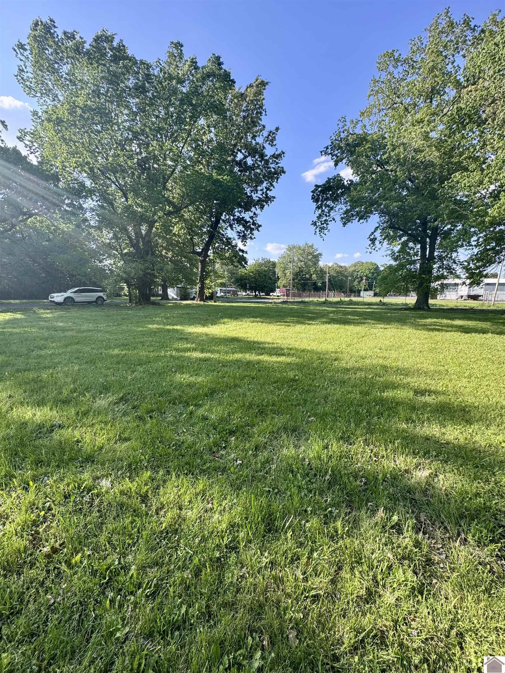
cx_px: 252
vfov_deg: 102.1
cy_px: 336
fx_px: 272
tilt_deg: -9.0
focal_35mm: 14
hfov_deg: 85.7
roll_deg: -0.3
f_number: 2.2
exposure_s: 1/412
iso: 40
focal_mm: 2.22
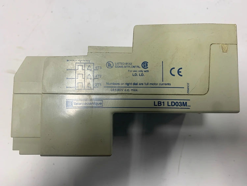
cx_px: 124
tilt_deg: -85.5
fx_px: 186
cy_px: 93
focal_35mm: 26
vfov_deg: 53.1
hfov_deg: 67.3
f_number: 1.8
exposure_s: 1/120
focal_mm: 4.25
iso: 64
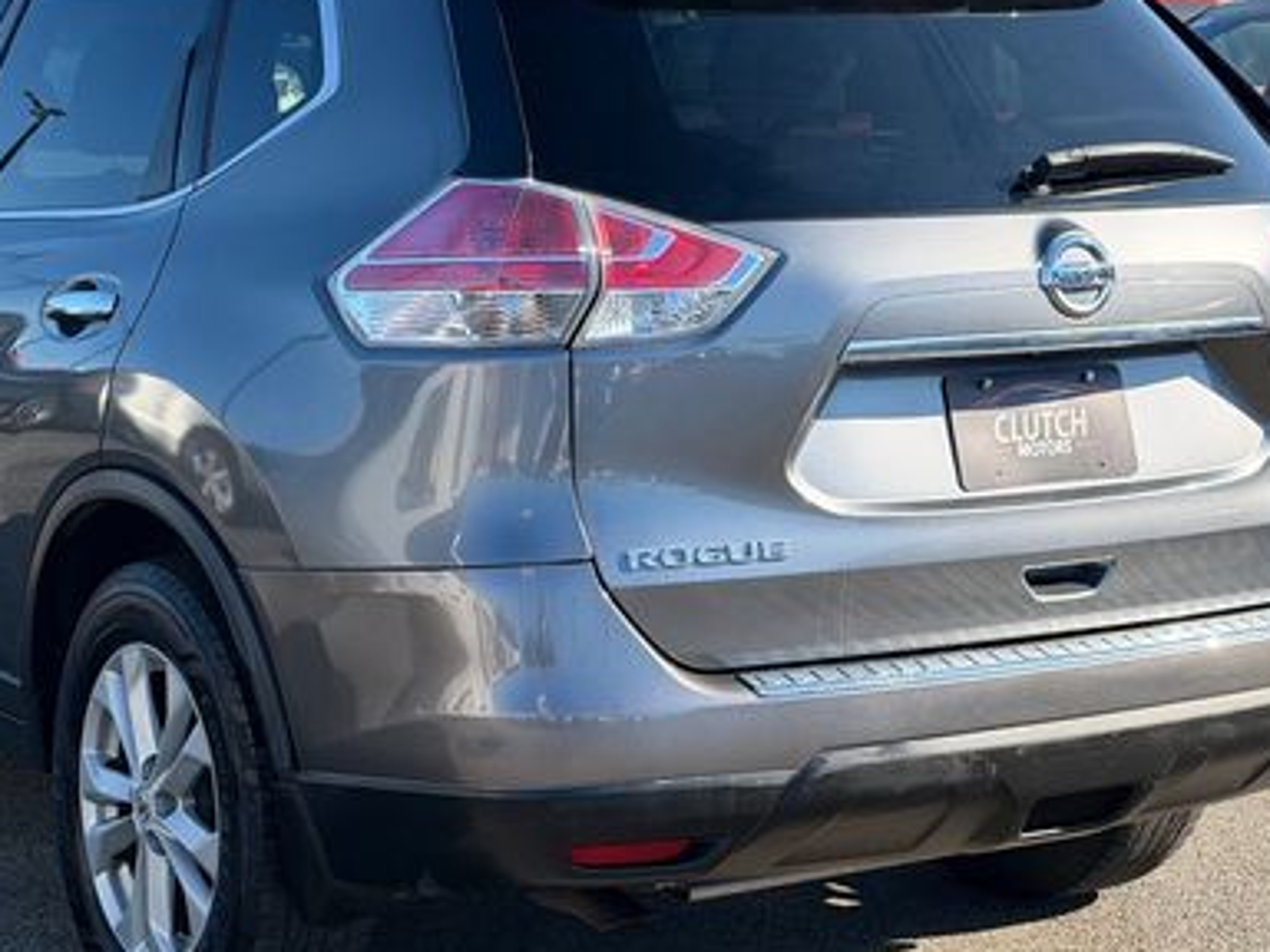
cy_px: 403
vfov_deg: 18.4
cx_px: 466
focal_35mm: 80
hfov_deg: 24.3
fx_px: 2935
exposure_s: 1/2342
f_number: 1.78
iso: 80
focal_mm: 6.76
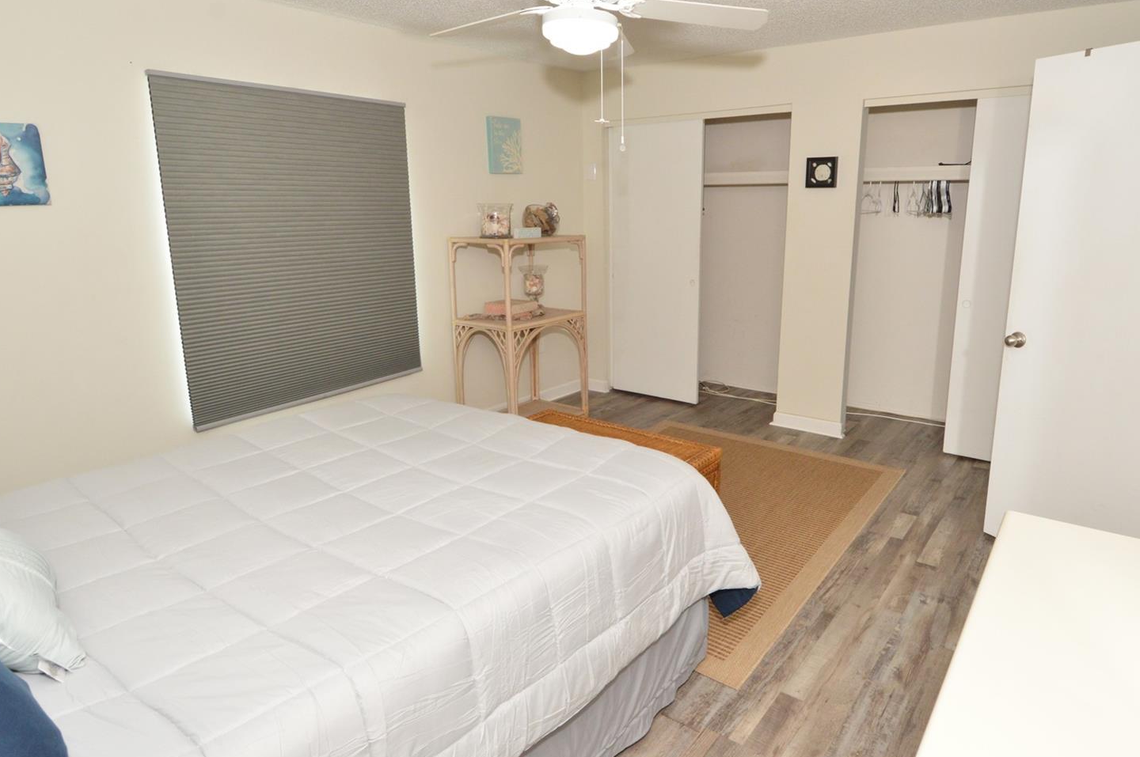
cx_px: 609
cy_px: 354
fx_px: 633
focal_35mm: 20
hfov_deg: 83.9
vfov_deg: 61.8
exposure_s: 1/60
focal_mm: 12
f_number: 9
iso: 800
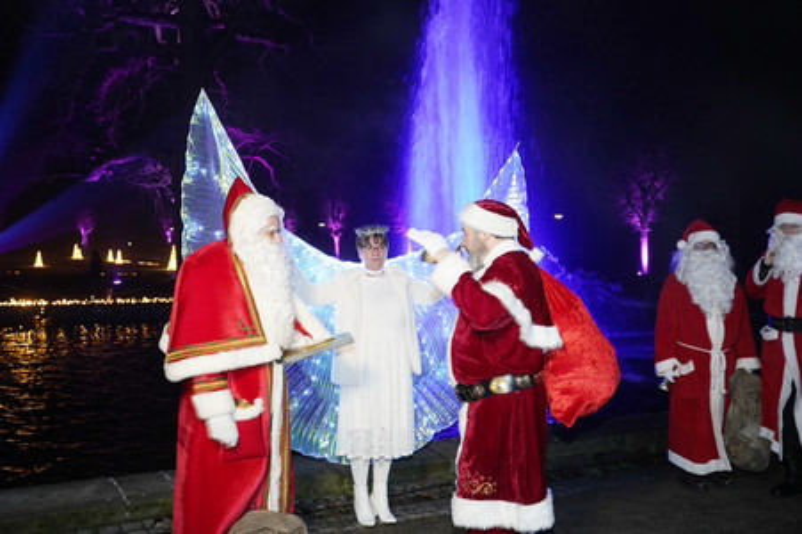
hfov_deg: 49.6
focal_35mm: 39
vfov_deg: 34.2
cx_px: 401
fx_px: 868
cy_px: 267
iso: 1250
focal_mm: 39
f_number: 4.5
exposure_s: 1/30
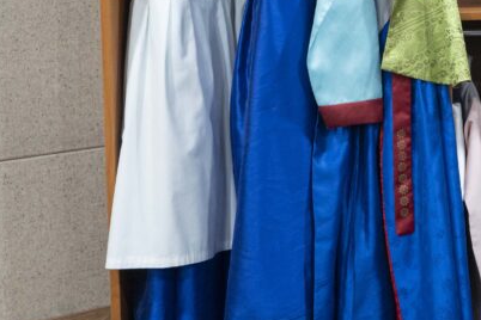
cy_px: 9
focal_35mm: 79
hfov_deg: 23.1
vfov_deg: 16.9
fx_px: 1055
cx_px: 605
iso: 4000
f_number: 4.5
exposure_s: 1/160
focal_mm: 31
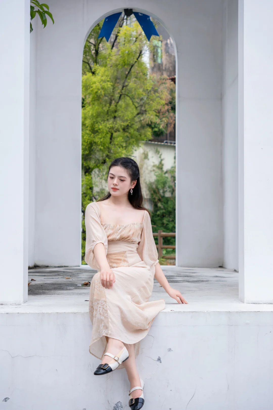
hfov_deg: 25.1
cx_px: 136
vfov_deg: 36.9
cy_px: 205
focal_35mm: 54
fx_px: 614
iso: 200
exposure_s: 1/640
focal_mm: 35.9
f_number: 2.8
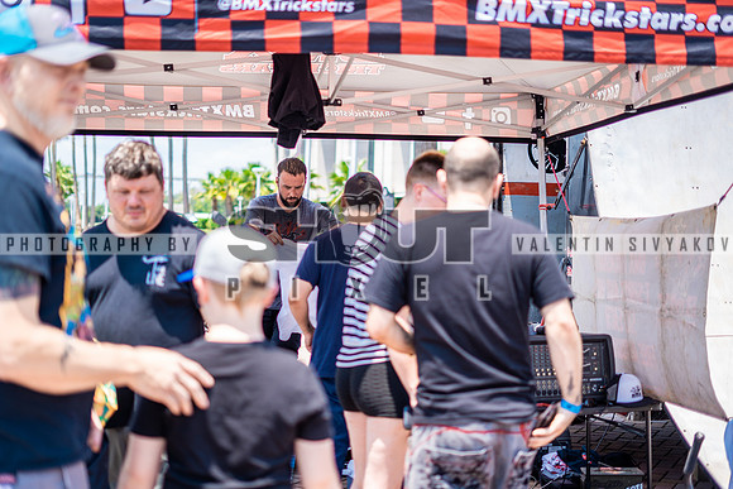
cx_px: 366
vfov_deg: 25.3
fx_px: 1092
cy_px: 244
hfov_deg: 37.1
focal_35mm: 54
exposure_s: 1/2000
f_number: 1.8
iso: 125
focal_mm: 50
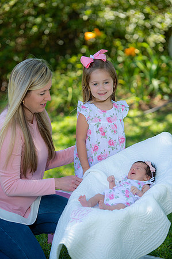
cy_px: 130
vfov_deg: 15.2
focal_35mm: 135
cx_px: 86
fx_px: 970
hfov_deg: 10.1
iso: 100
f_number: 2.8
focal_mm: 135
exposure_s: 1/250
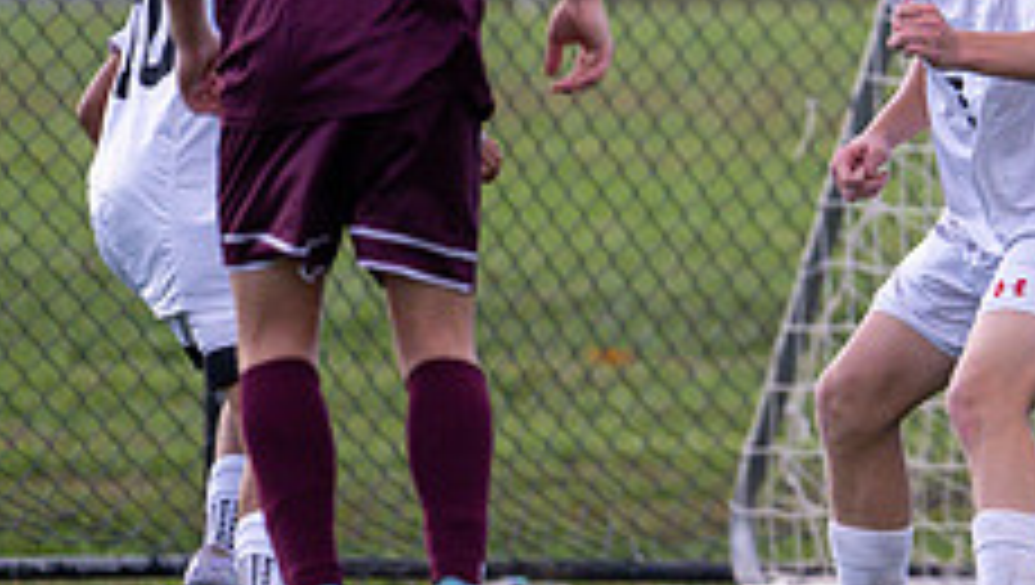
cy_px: 16
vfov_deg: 0.9
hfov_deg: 1.6
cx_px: 1408
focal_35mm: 1360
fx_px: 37367
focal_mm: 400
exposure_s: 1/2500
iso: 2200
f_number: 4.5
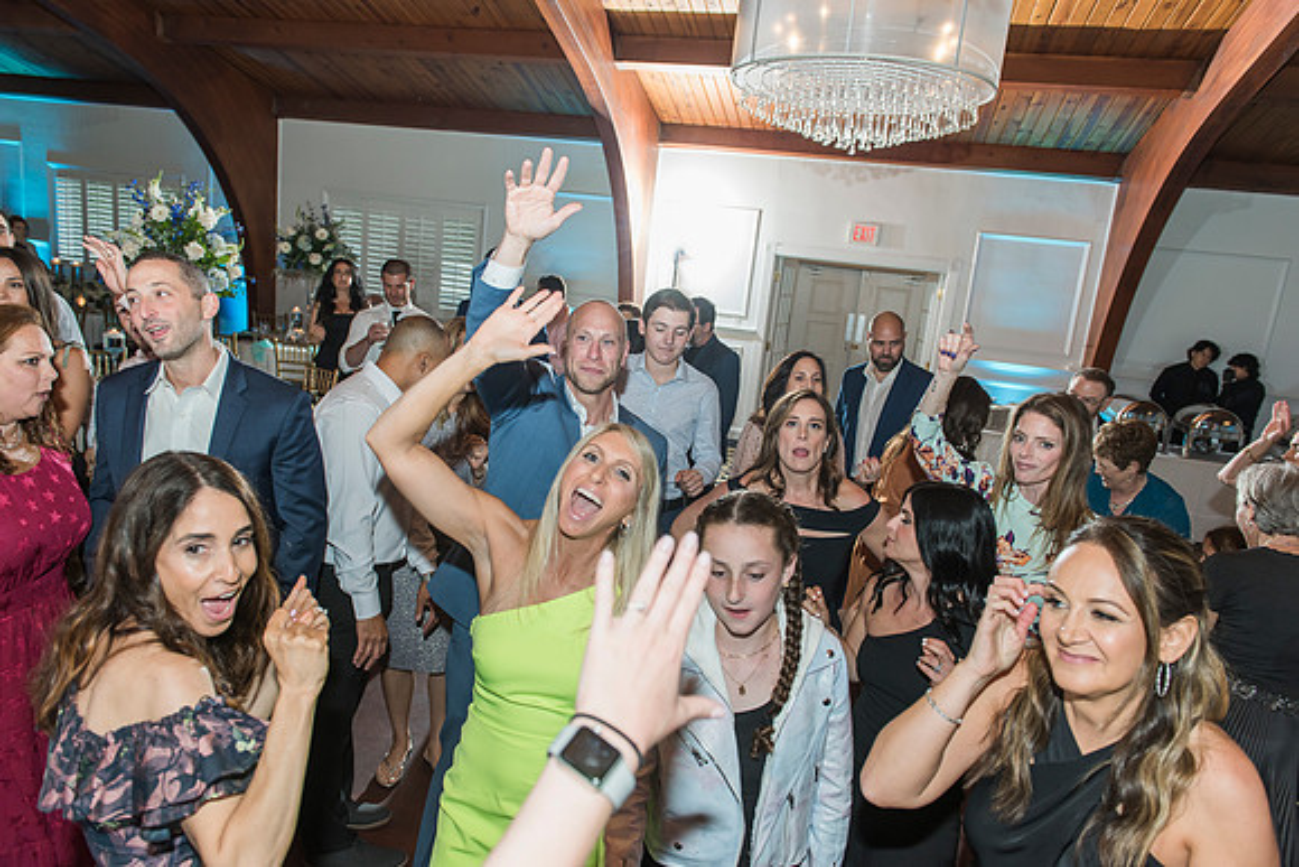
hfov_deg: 73.7
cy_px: 434
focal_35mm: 24
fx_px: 866
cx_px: 650
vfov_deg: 53.2
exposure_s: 1/125
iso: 800
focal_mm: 24
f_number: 4
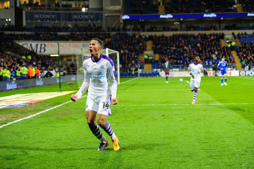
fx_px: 529
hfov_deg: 27.0
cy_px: 84
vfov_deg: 18.2
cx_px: 127
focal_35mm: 75
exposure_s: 1/800
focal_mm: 75
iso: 2800
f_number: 4
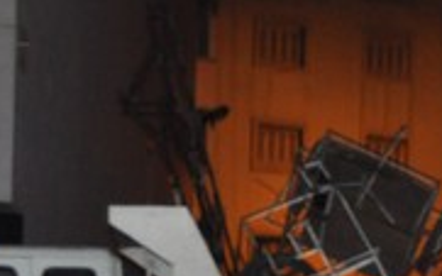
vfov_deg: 8.4
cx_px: 244
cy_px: 475
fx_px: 1818
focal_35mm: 151
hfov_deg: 13.9
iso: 800
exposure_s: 1/60
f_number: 4
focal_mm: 28
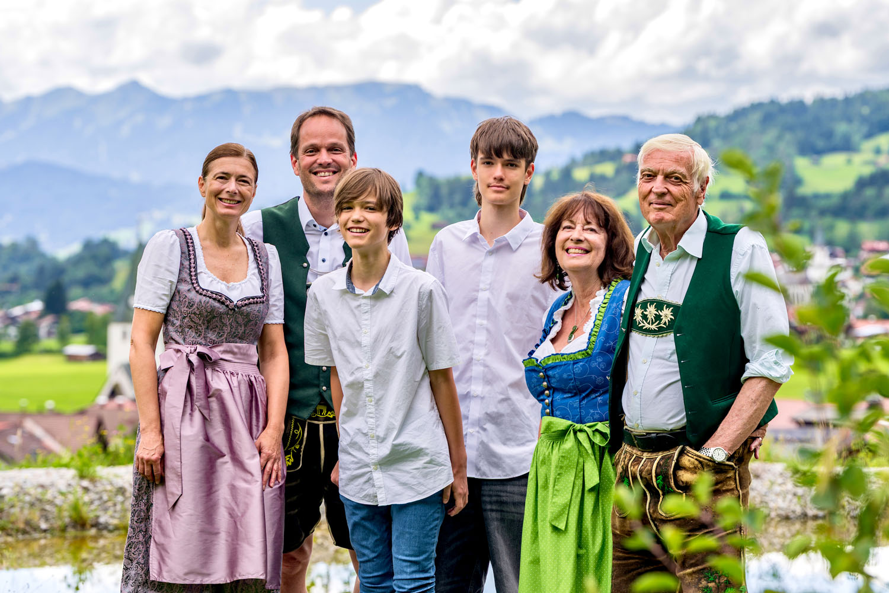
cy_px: 296
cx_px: 444
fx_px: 3087
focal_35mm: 125
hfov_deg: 16.4
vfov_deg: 11.0
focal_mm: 125
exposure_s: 1/200
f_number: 5
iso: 100
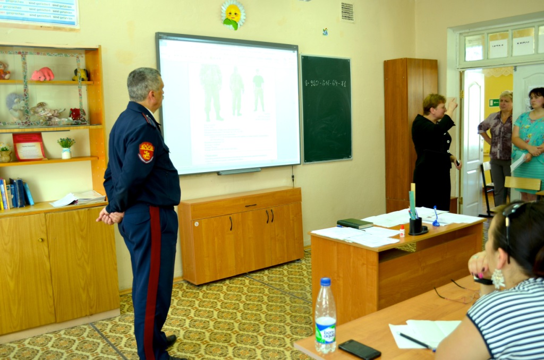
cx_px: 272
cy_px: 180
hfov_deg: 57.3
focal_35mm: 33
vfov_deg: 39.8
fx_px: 498
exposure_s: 1/60
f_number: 4
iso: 200
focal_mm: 22
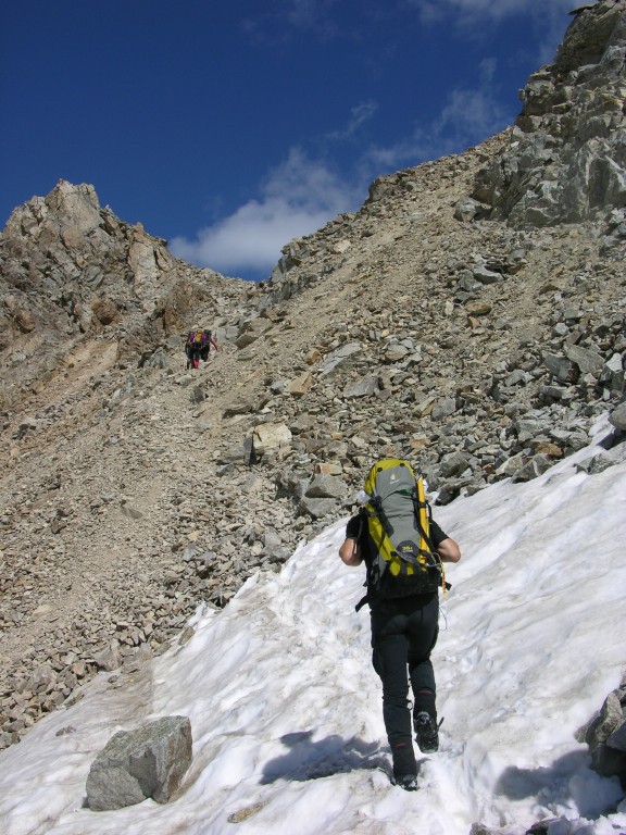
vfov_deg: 52.6
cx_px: 313
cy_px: 418
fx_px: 844
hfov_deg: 40.7
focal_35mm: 35
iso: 50
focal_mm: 8.9
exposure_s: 1/358
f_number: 7.1
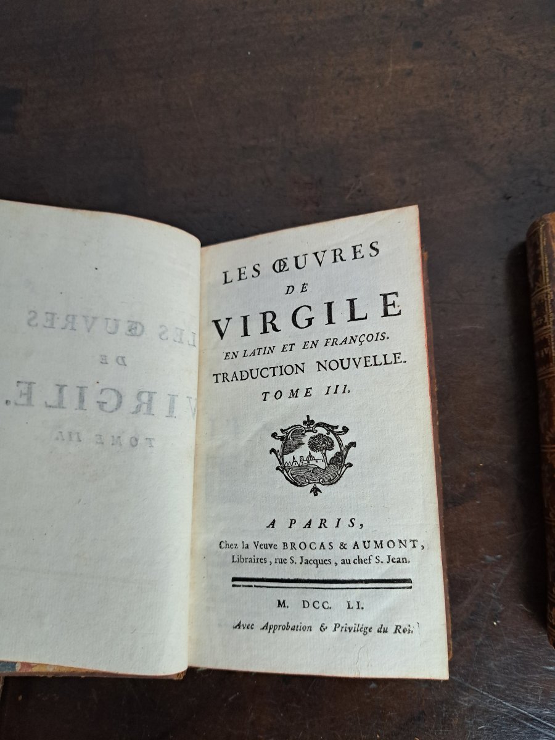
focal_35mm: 24
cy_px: 370
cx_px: 278
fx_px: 513
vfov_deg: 71.6
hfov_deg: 56.8
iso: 125
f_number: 1.8
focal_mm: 5.23
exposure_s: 1/50
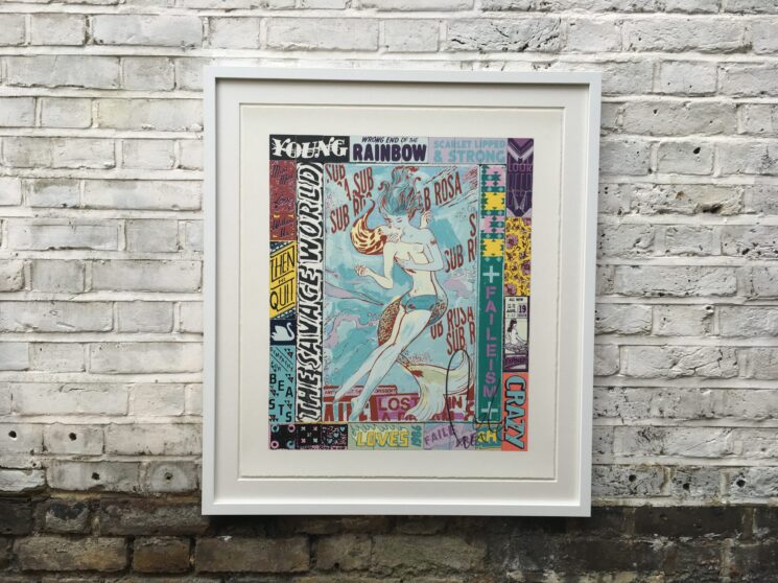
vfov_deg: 48.2
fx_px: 651
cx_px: 389
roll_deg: -1.1
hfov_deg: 61.7
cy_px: 292
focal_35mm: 29
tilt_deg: -1.8
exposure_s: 1/100
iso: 32
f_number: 2.2
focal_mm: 4.15
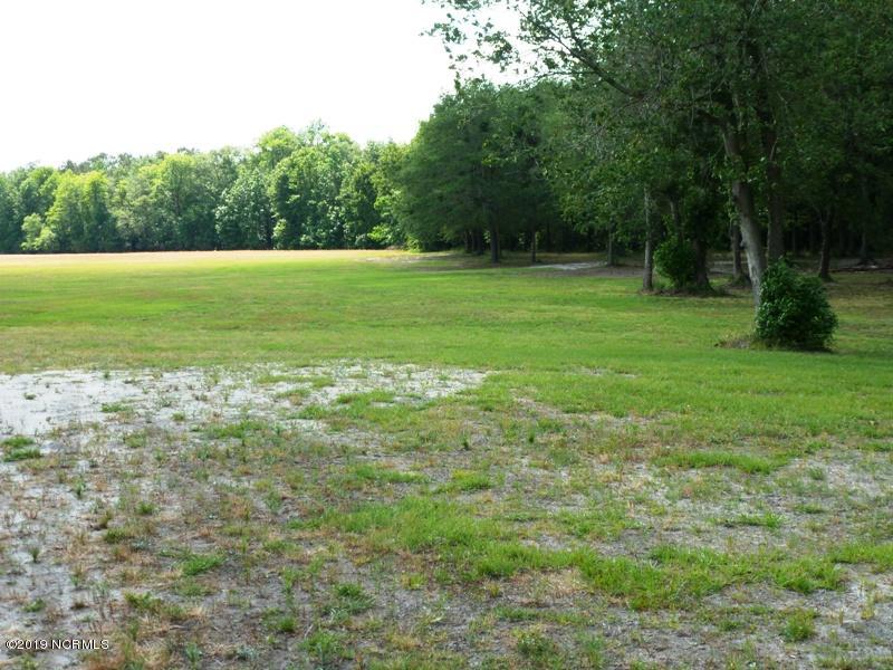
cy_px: 335
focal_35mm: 49
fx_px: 1264
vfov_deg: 29.7
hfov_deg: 38.9
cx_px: 446
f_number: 4.1
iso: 100
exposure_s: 1/200
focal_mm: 8.7
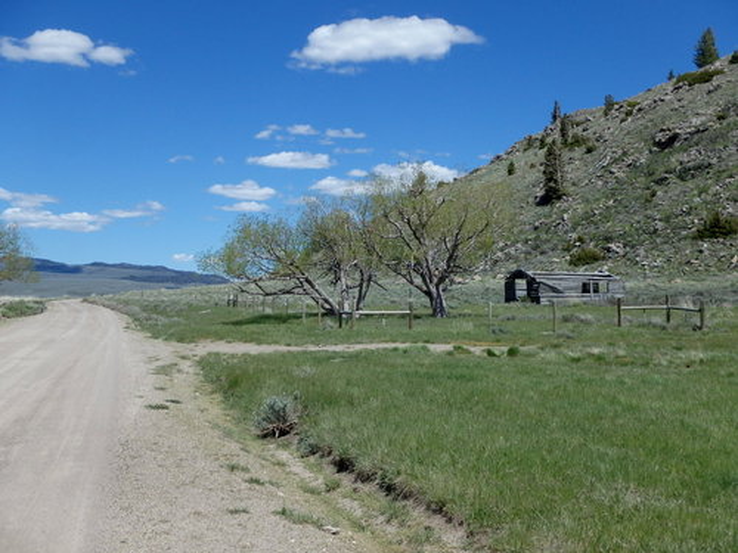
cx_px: 369
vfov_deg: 33.6
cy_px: 276
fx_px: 917
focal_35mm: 43
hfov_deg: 43.9
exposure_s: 1/100
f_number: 14
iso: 125
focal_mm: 7.7
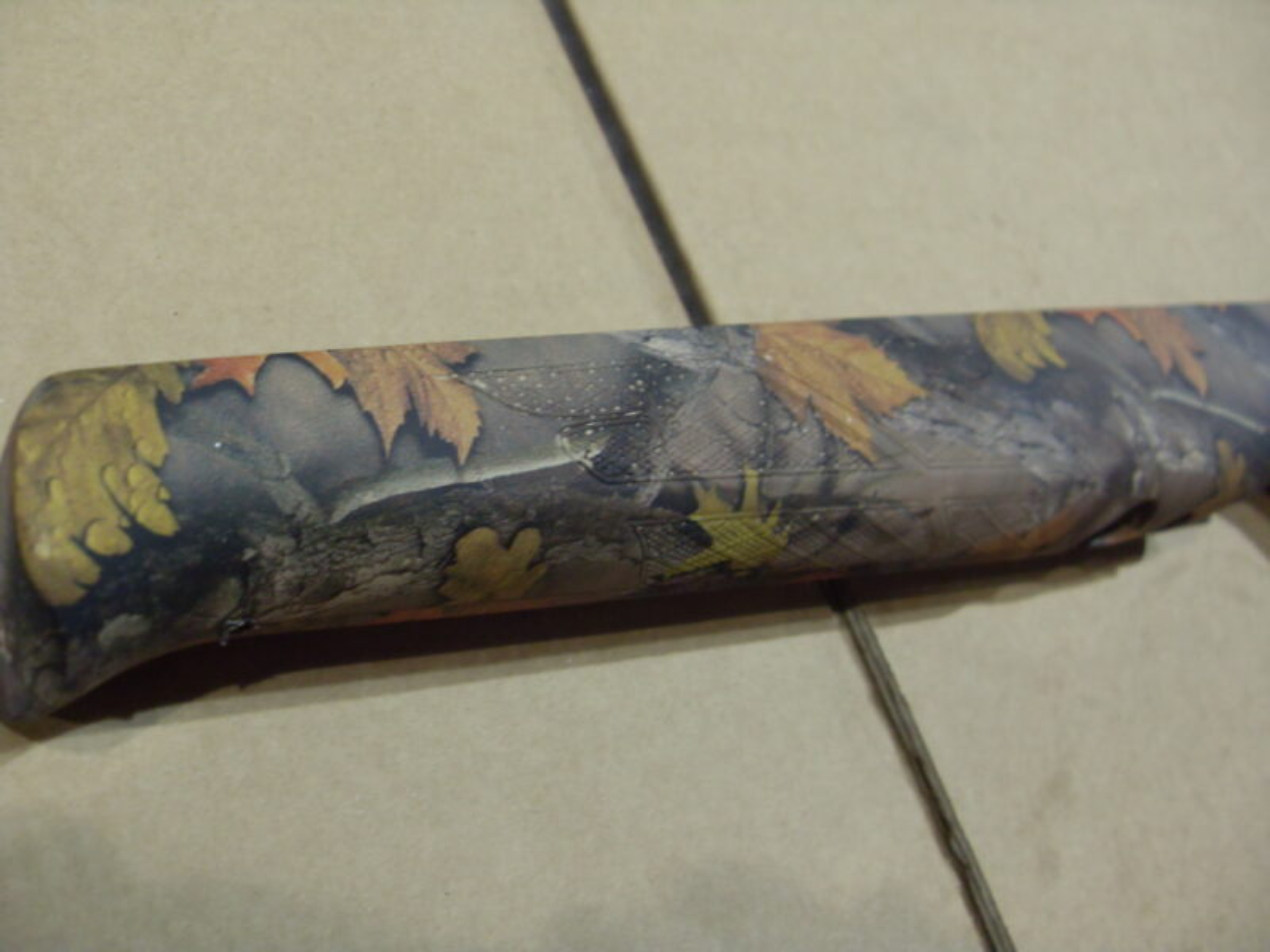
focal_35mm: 35
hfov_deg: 52.6
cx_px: 635
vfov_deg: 40.7
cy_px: 476
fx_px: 1284
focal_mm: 6.3
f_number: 2.8
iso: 200
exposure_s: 1/20
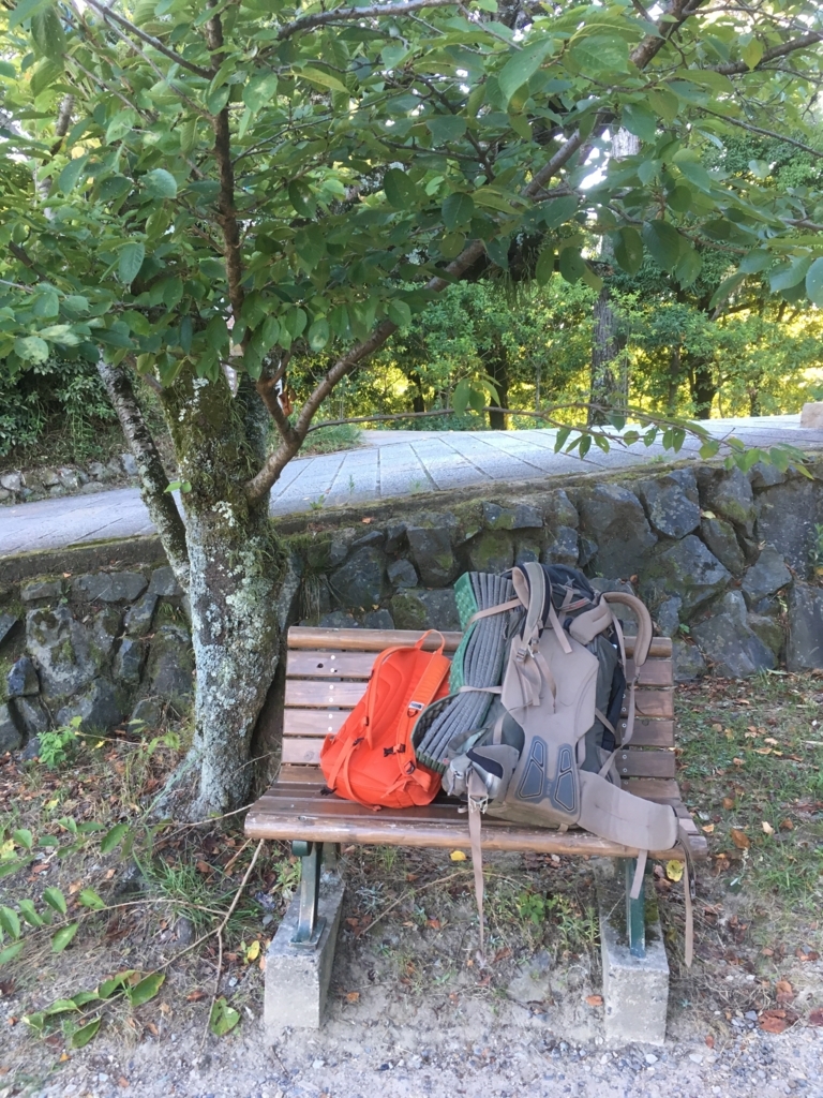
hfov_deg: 48.2
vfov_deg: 61.7
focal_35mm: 29
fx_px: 919
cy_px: 549
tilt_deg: -9.6
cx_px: 412
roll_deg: +1.5
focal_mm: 4.15
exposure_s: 1/30
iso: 32
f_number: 2.2
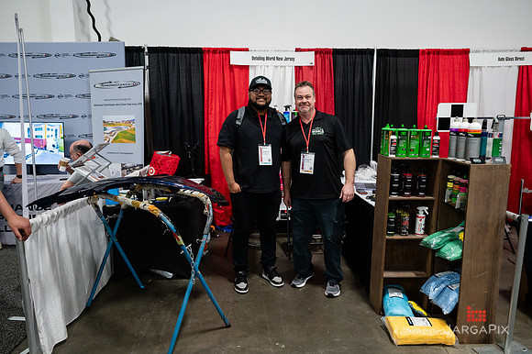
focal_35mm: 25
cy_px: 174
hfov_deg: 71.2
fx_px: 371
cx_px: 272
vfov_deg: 51.0
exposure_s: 1/200
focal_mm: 24
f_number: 3.2
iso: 2500
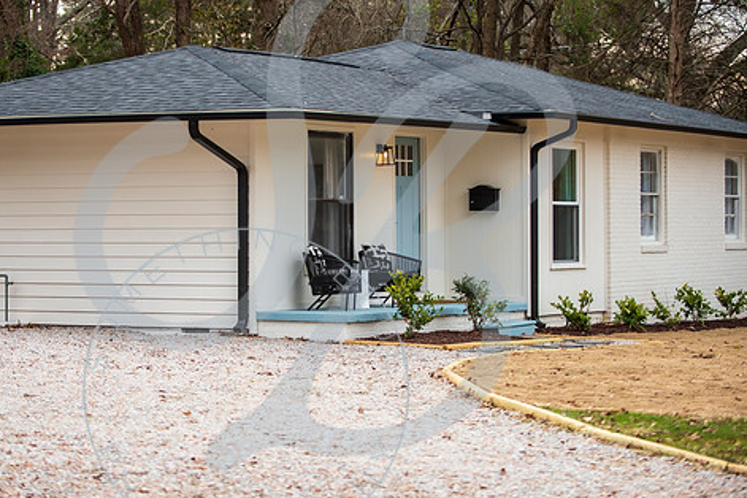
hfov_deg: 18.7
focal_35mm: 109
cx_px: 318
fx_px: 2262
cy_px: 258
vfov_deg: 12.6
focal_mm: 86
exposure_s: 1/640
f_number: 2.8
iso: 200
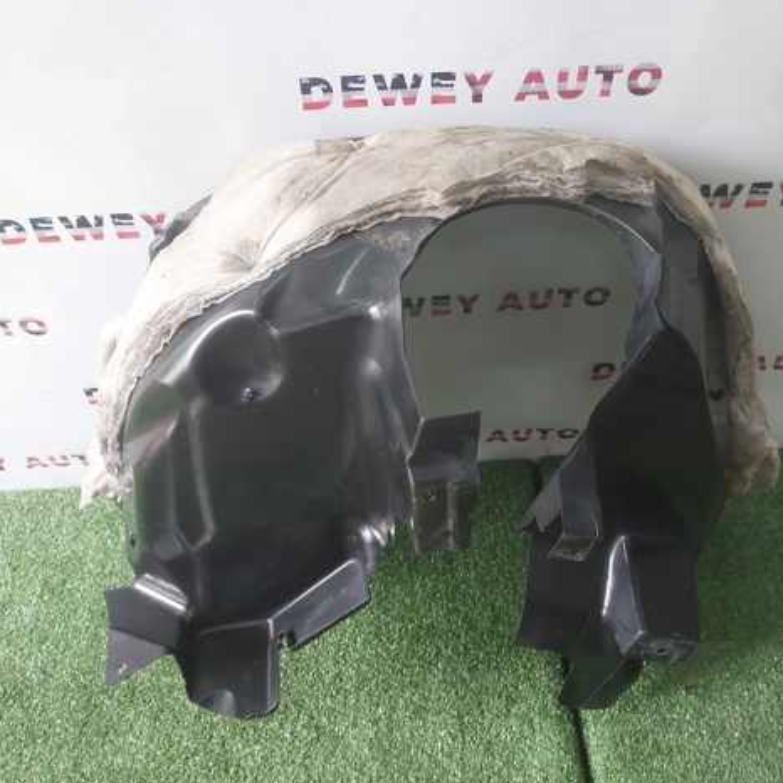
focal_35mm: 34
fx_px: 870
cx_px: 402
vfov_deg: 48.5
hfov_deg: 48.4
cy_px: 388
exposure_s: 1/120
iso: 250
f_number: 1.8
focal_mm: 5.32
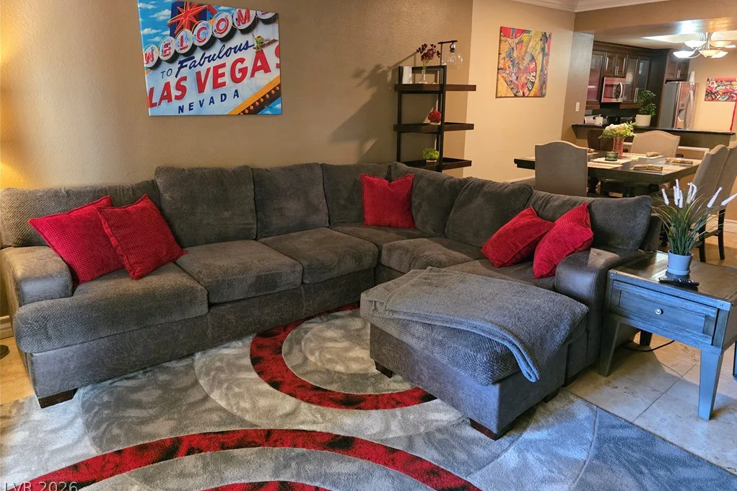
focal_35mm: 24
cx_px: 369
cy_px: 222
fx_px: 491
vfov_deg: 53.0
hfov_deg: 73.8
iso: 2500
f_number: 1.7
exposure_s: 1/120
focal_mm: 6.3
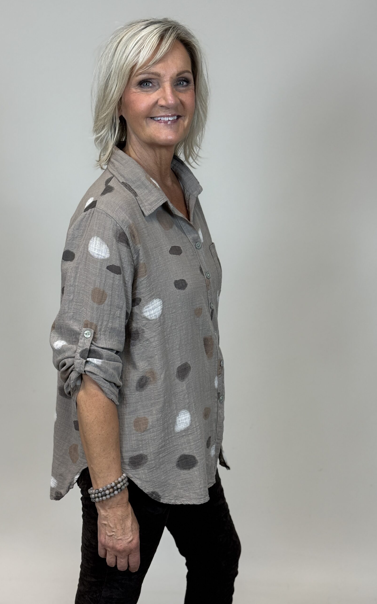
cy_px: 302
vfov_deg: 39.6
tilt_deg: -10.0
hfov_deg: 25.3
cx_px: 158
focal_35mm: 51
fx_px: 838
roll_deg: -0.6
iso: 80
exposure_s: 1/90
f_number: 1.78
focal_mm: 6.76
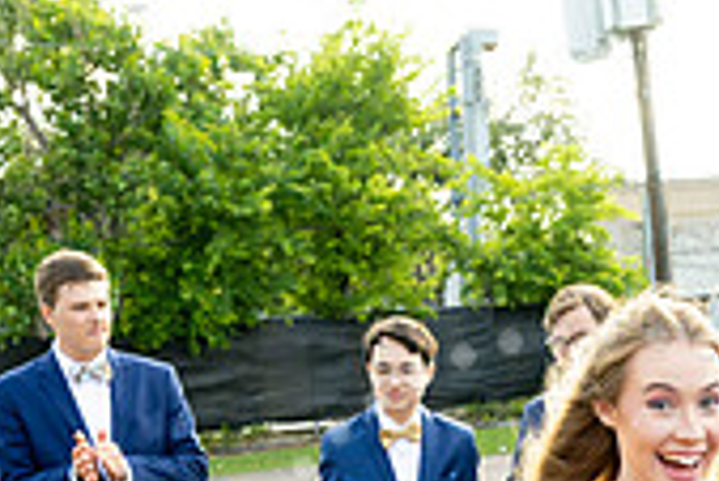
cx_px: 600
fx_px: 1619
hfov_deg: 24.5
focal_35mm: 81
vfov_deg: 15.6
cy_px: 715
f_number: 5.6
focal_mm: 30.5
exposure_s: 1/250
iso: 400
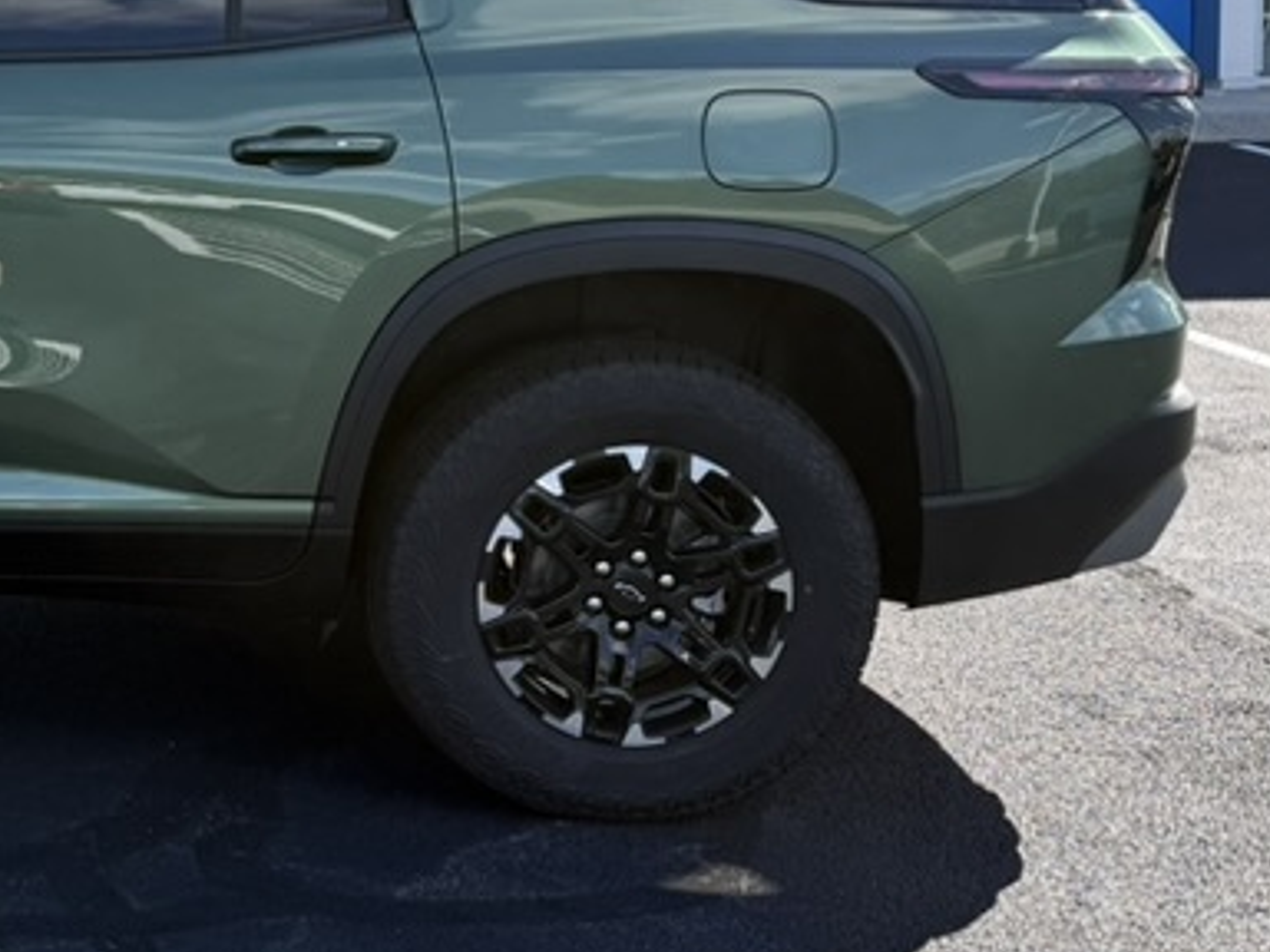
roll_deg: +0.8
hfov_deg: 27.4
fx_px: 2348
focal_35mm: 64
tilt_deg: -2.1
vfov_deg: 22.7
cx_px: -165
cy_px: 208
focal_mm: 6.76
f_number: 1.78
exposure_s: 1/2611
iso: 100
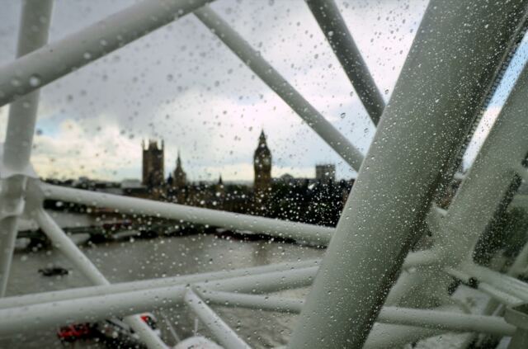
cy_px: 174
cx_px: 264
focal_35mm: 36
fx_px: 527
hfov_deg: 53.3
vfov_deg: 36.7
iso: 400
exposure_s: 1/320
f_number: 11
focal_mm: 24
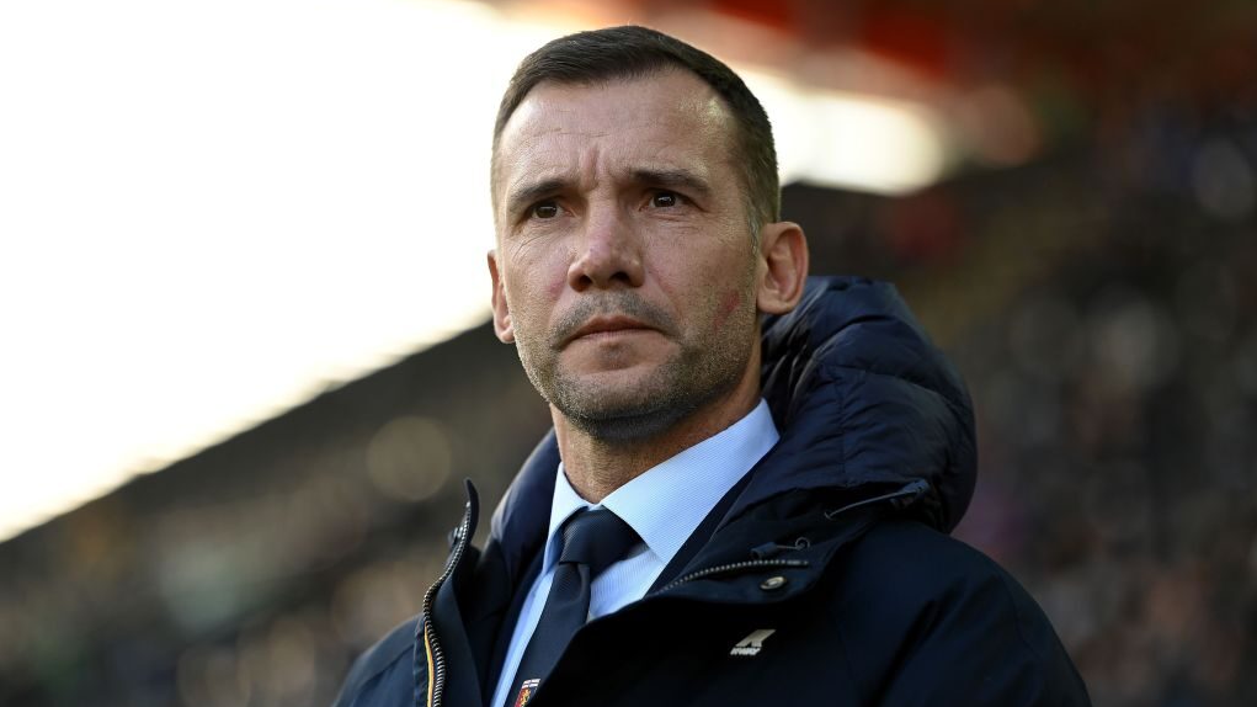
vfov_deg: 7.2
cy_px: 410
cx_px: 629
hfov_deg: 12.8
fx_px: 5599
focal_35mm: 168
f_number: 2.8
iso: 800
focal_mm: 160
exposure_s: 1/2000
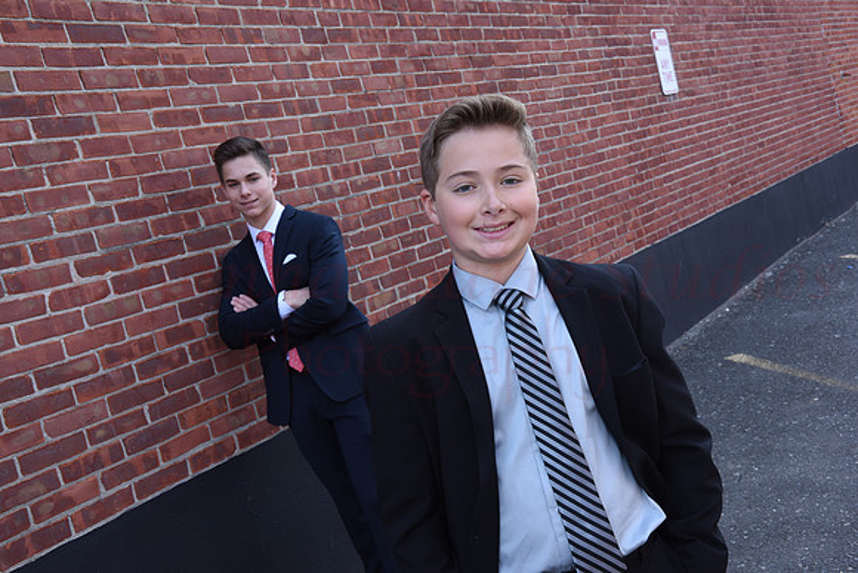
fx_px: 954
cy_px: 286
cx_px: 429
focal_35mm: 40
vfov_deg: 33.4
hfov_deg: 48.4
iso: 640
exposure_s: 1/80
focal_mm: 40
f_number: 11
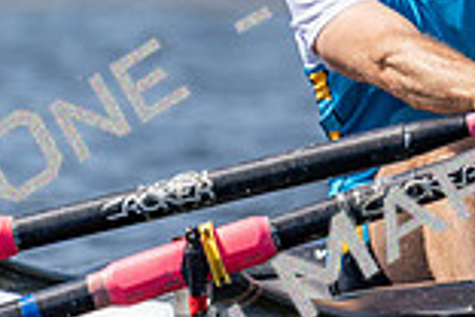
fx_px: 19592
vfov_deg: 0.9
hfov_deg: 1.4
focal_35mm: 1485
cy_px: 5
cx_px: 697
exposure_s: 1/2000
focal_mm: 400
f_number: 6.3
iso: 250
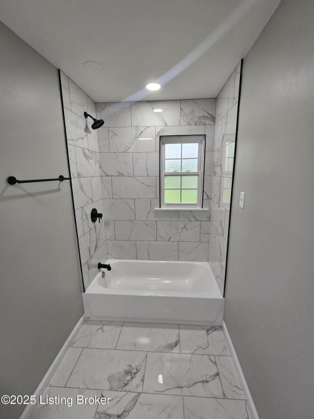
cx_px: 157
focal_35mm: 13
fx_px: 157
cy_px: 210
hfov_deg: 89.9
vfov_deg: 106.2
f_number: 2.2
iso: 100
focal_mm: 2.2
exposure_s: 1/60
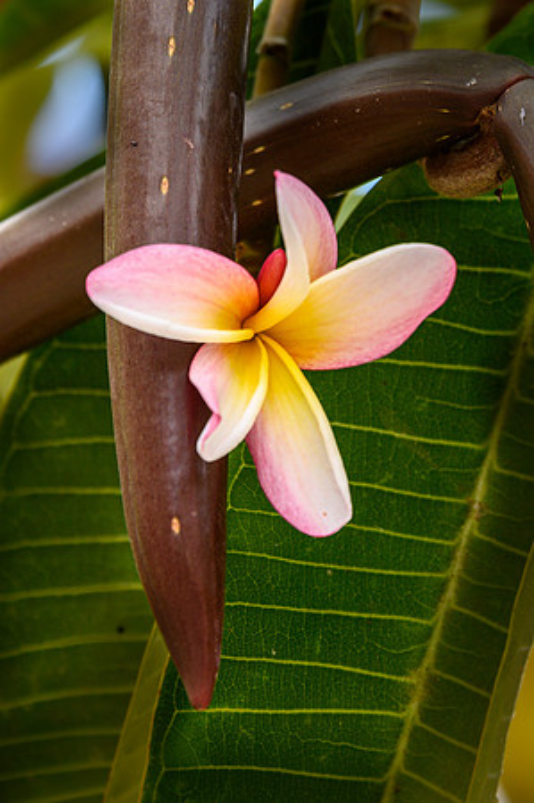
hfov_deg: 3.2
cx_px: 409
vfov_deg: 4.9
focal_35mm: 423
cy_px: 358
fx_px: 9443
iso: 250
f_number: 9
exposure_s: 1/125
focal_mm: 250
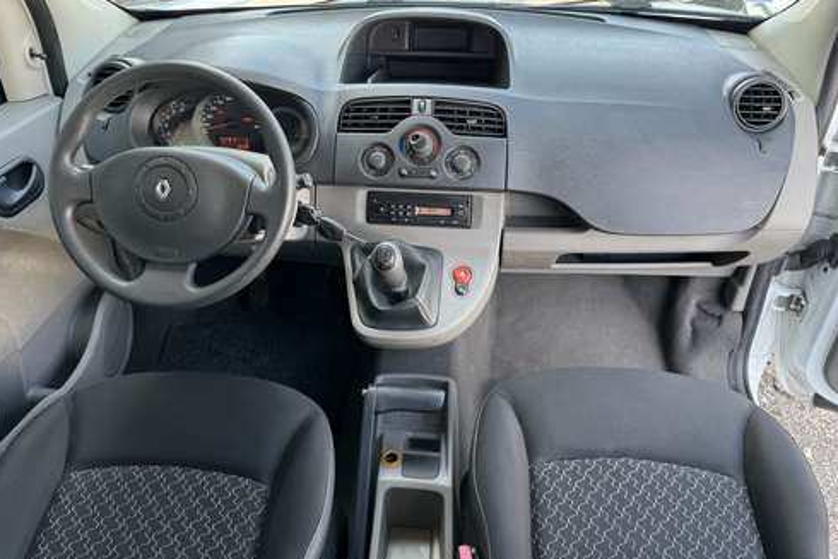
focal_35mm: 26
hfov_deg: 69.4
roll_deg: +0.1
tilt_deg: -33.4
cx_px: 404
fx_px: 605
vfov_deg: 49.4
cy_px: 242
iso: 100
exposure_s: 1/121
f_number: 1.78
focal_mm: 6.86
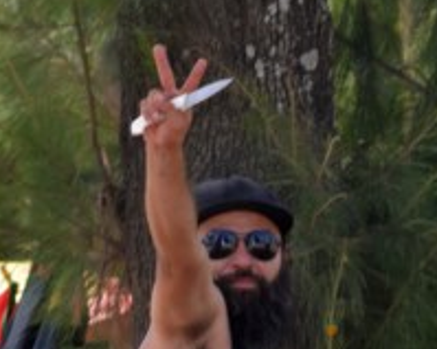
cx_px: 384
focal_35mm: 316
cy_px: 314
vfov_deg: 4.9
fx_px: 4085
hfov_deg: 6.1
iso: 100
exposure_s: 1/250
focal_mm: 70
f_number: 5.6
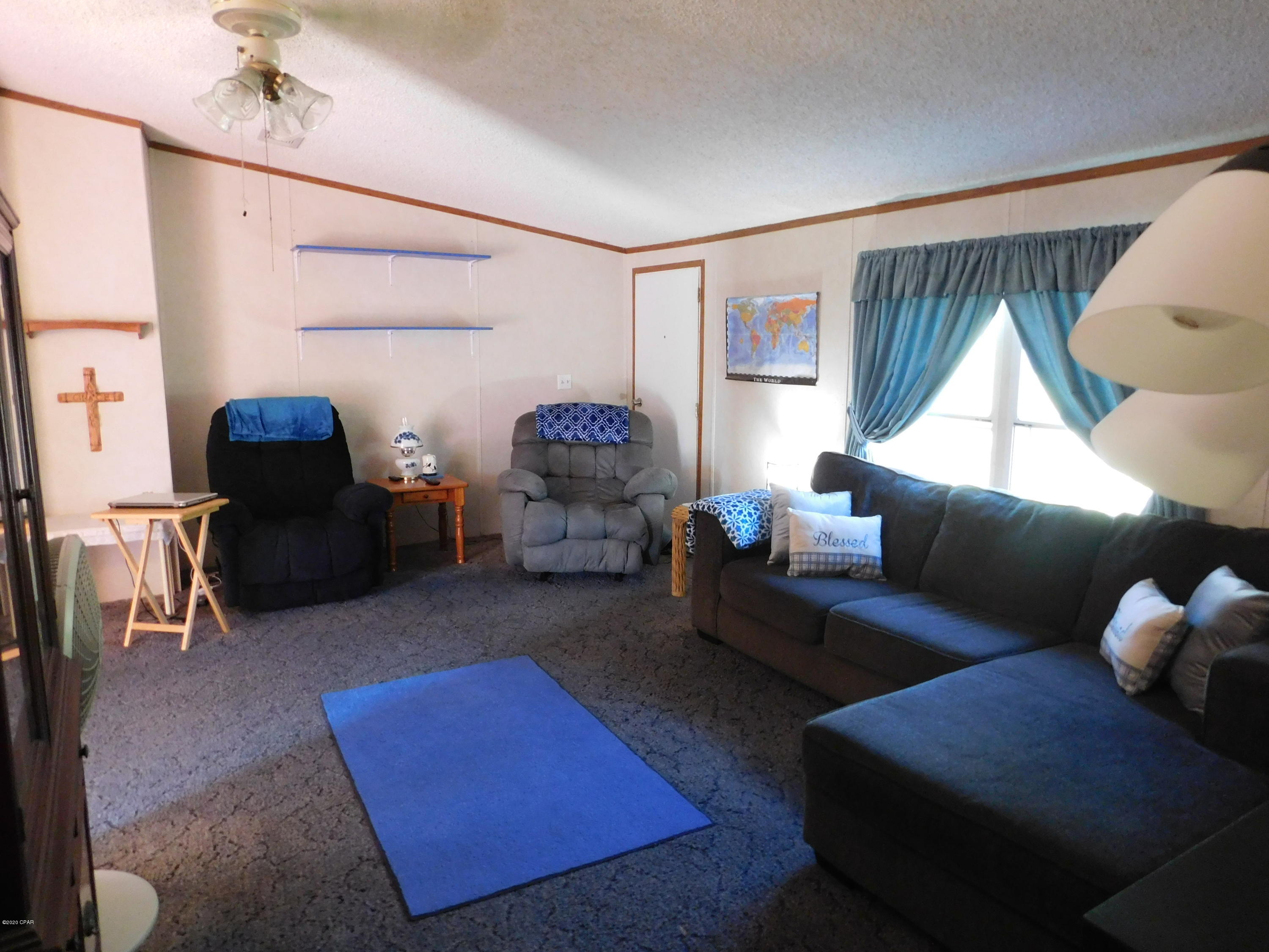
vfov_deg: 58.9
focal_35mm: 23
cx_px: 634
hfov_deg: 73.9
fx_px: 843
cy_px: 476
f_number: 3
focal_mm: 4
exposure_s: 1/13
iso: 400
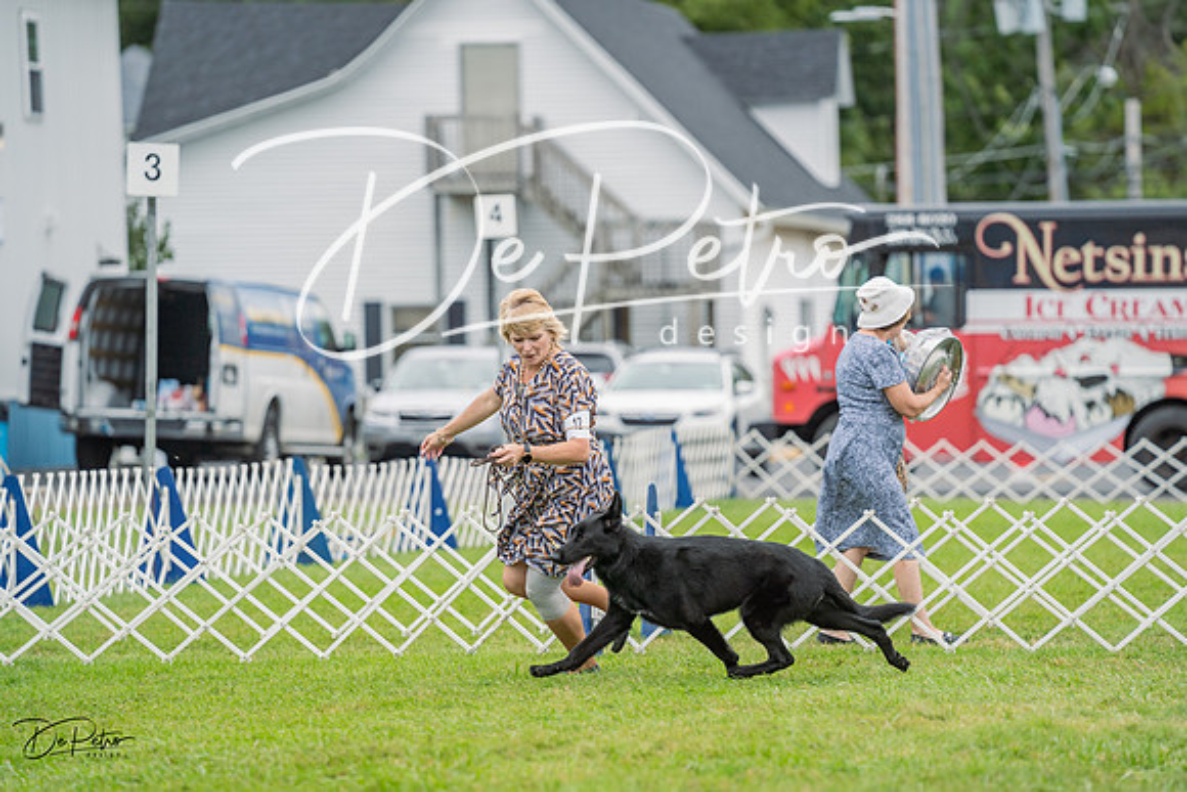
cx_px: 594
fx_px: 6596
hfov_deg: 10.3
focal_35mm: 200
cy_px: 396
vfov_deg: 6.9
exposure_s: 1/1250
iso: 400
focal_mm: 200
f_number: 3.5
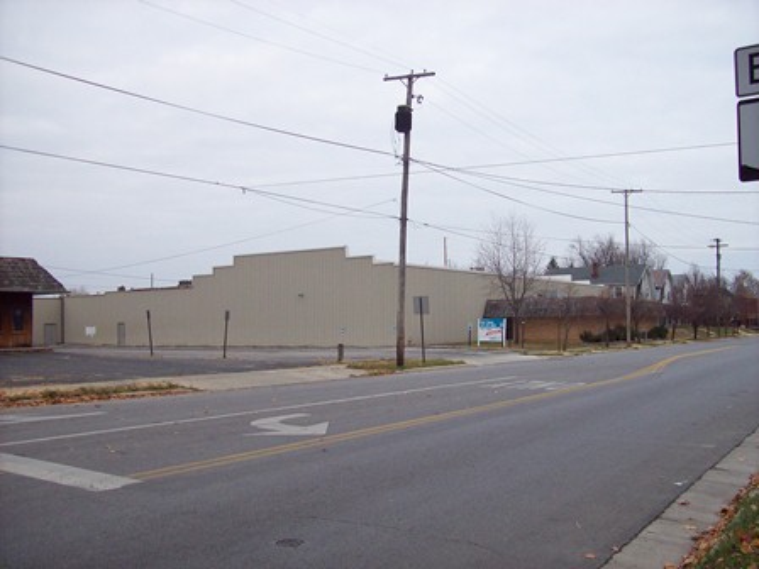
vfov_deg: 39.7
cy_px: 284
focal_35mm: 36
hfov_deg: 51.4
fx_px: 789
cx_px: 380
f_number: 2.7
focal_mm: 6
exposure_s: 1/112
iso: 80
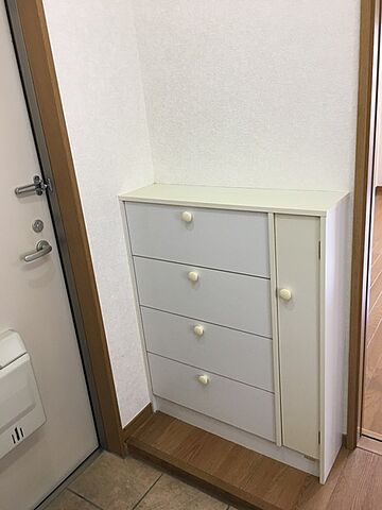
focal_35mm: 29
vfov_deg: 61.7
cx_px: 191
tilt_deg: -20.8
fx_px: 427
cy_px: 255
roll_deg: +6.4
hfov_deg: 48.2
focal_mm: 4.15
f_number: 2.2
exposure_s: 1/33
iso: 50
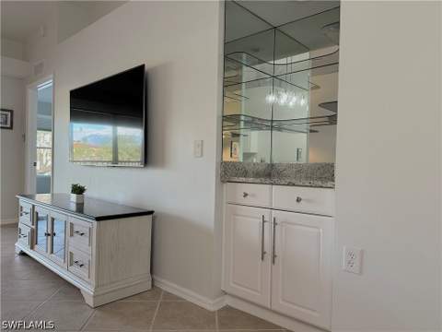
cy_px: 166
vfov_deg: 56.8
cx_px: 221
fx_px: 306
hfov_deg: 71.6
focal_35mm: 24
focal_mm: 6.86
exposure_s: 1/120
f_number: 1.78
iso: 200
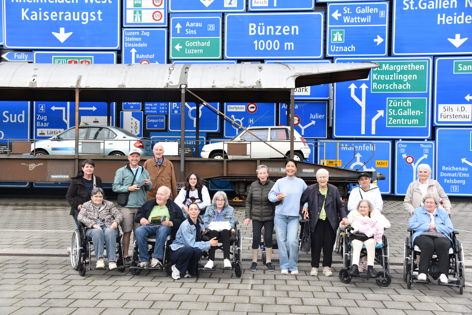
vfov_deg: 37.9
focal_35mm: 35
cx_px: 236
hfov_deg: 54.4
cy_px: 158
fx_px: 459
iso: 400
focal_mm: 35
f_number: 5.6
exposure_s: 1/125
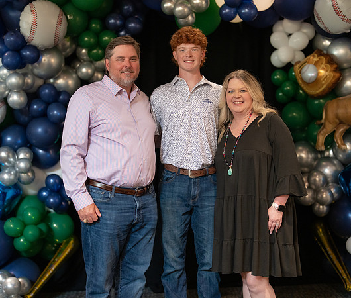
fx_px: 622
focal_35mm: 58
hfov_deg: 31.5
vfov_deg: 26.9
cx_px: 176
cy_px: 149
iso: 1600
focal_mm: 50
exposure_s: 1/320
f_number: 1.2
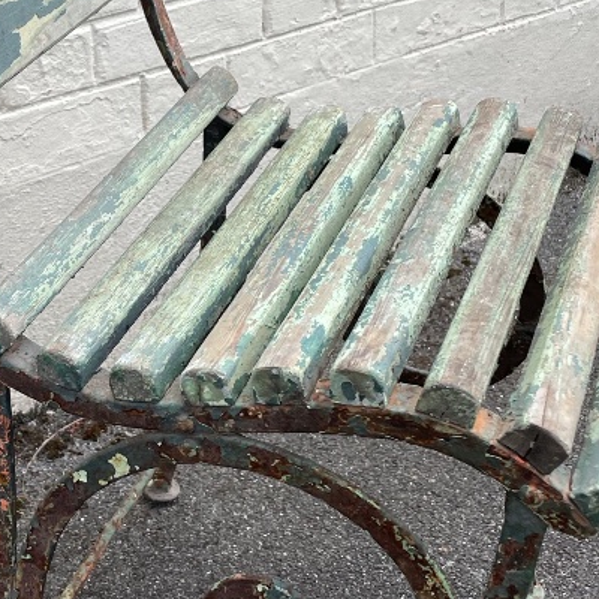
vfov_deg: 24.9
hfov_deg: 24.6
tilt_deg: -23.4
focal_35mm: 69
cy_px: 211
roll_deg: +3.5
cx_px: 124
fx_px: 1351
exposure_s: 1/415
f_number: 1.6
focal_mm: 4.2
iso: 32
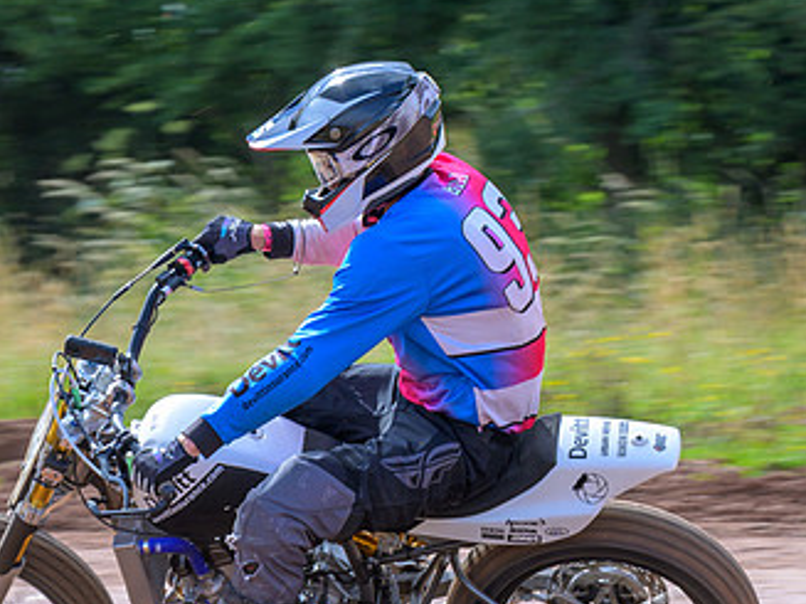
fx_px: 8612
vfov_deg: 4.0
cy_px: 422
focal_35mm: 370
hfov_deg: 5.4
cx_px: 338
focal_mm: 145
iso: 200
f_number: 8
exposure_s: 1/250
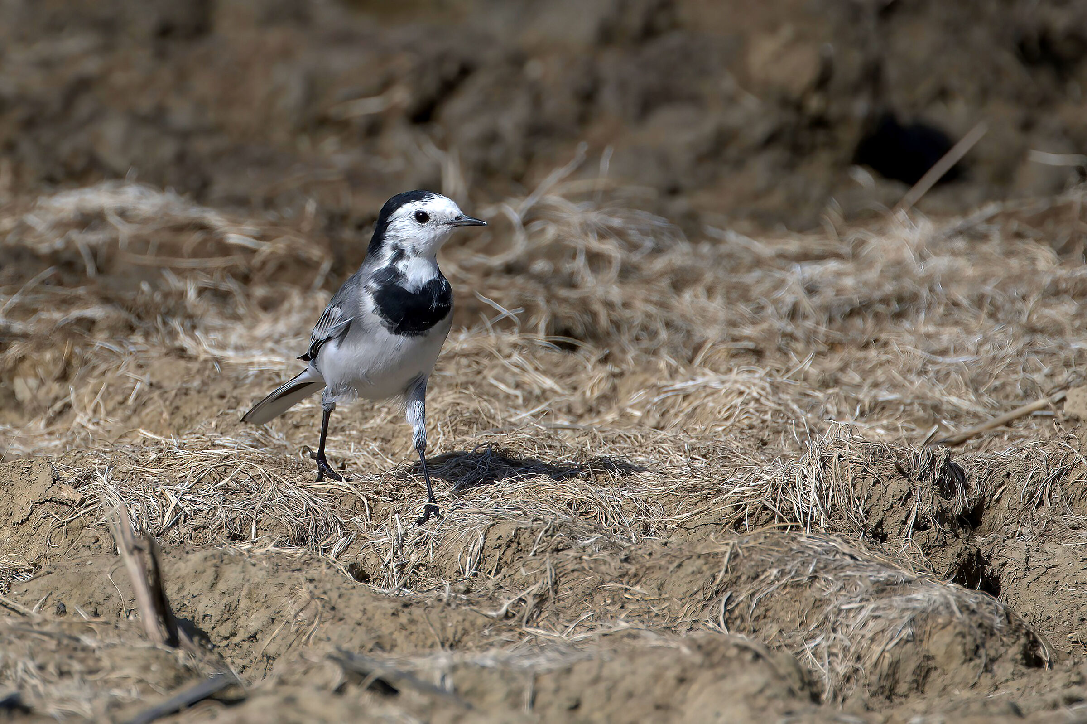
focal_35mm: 600
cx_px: 544
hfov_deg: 3.4
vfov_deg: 2.3
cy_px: 362
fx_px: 18108
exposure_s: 1/2000
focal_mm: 400
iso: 220
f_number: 6.3
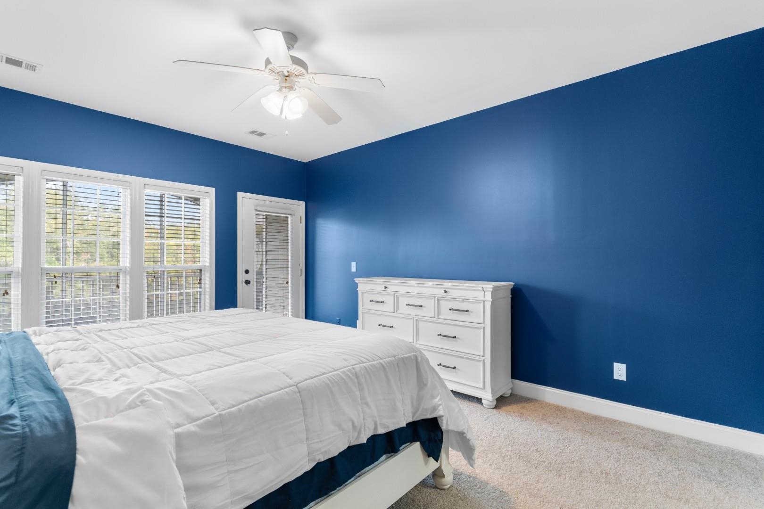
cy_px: 254
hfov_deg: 96.7
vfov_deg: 73.7
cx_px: 382
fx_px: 340
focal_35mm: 16
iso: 100
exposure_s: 1/3
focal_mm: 11
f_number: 4.8
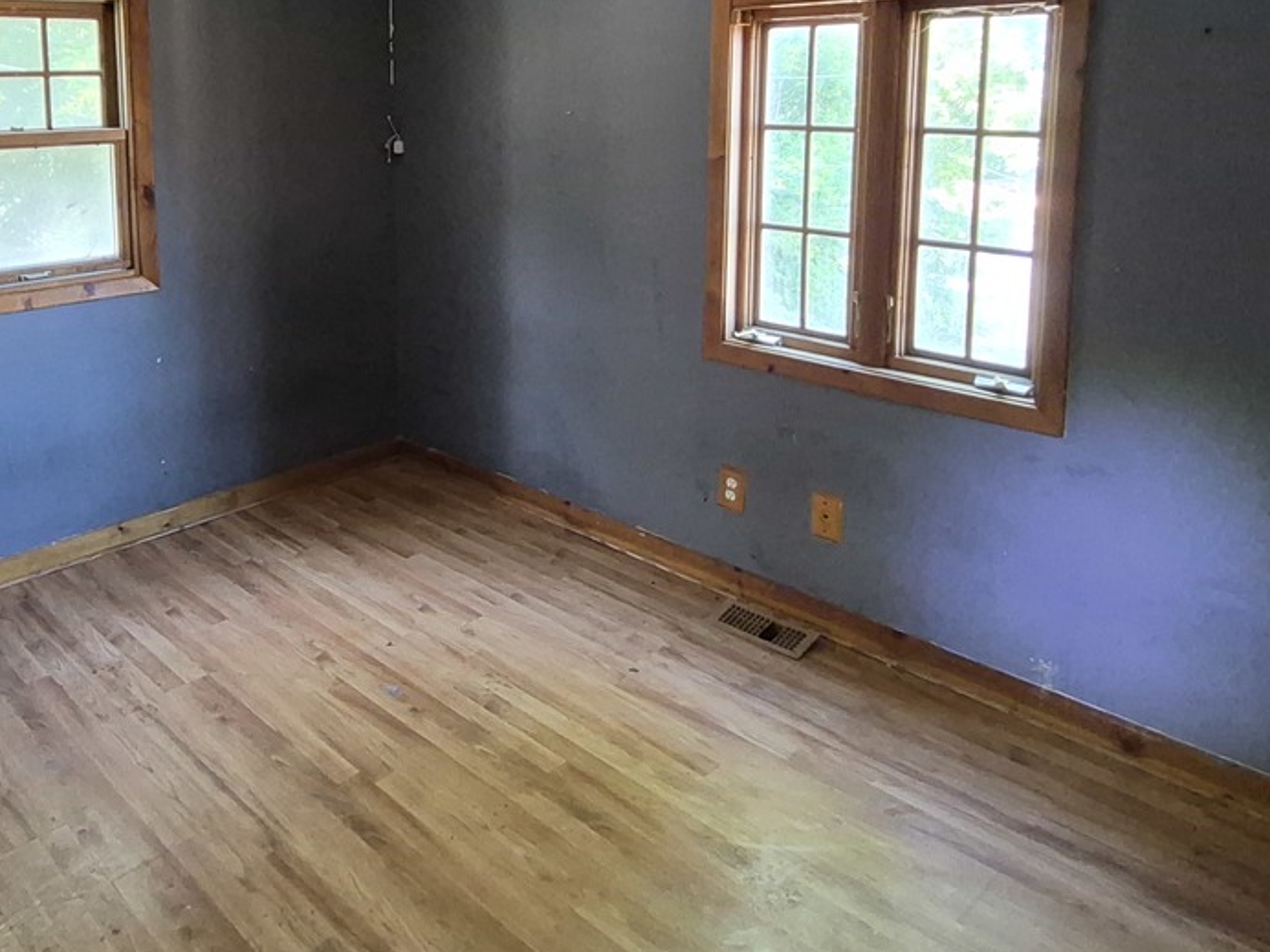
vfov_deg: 48.8
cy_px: 207
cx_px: 422
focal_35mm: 27
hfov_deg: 63.6
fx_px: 991
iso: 1000
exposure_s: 1/61
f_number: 2.2
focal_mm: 1.74
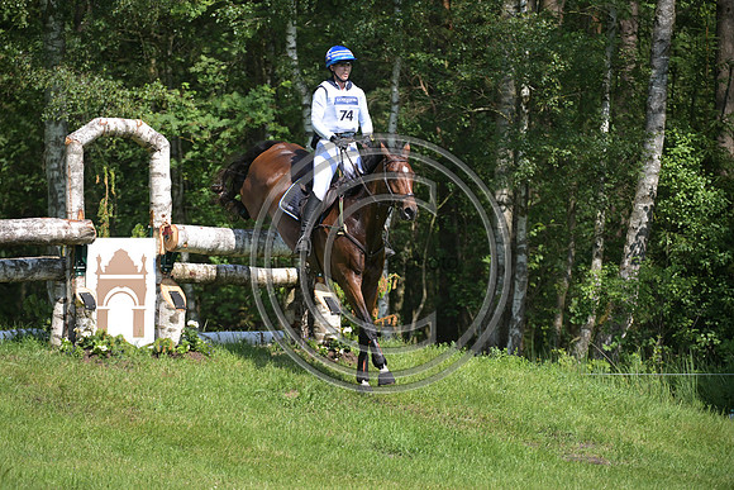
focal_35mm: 250
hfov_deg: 8.2
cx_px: 367
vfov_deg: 5.5
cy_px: 245
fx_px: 5098
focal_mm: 250
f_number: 5
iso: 360
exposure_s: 1/1250
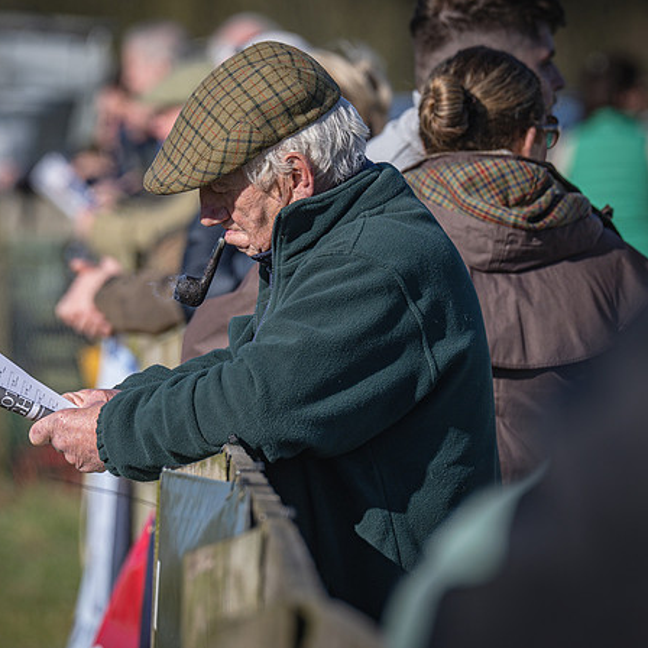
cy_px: 255
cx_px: 277
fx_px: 10611
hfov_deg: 3.5
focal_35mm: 501
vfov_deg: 3.5
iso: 100
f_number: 4
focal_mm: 200
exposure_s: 1/1000
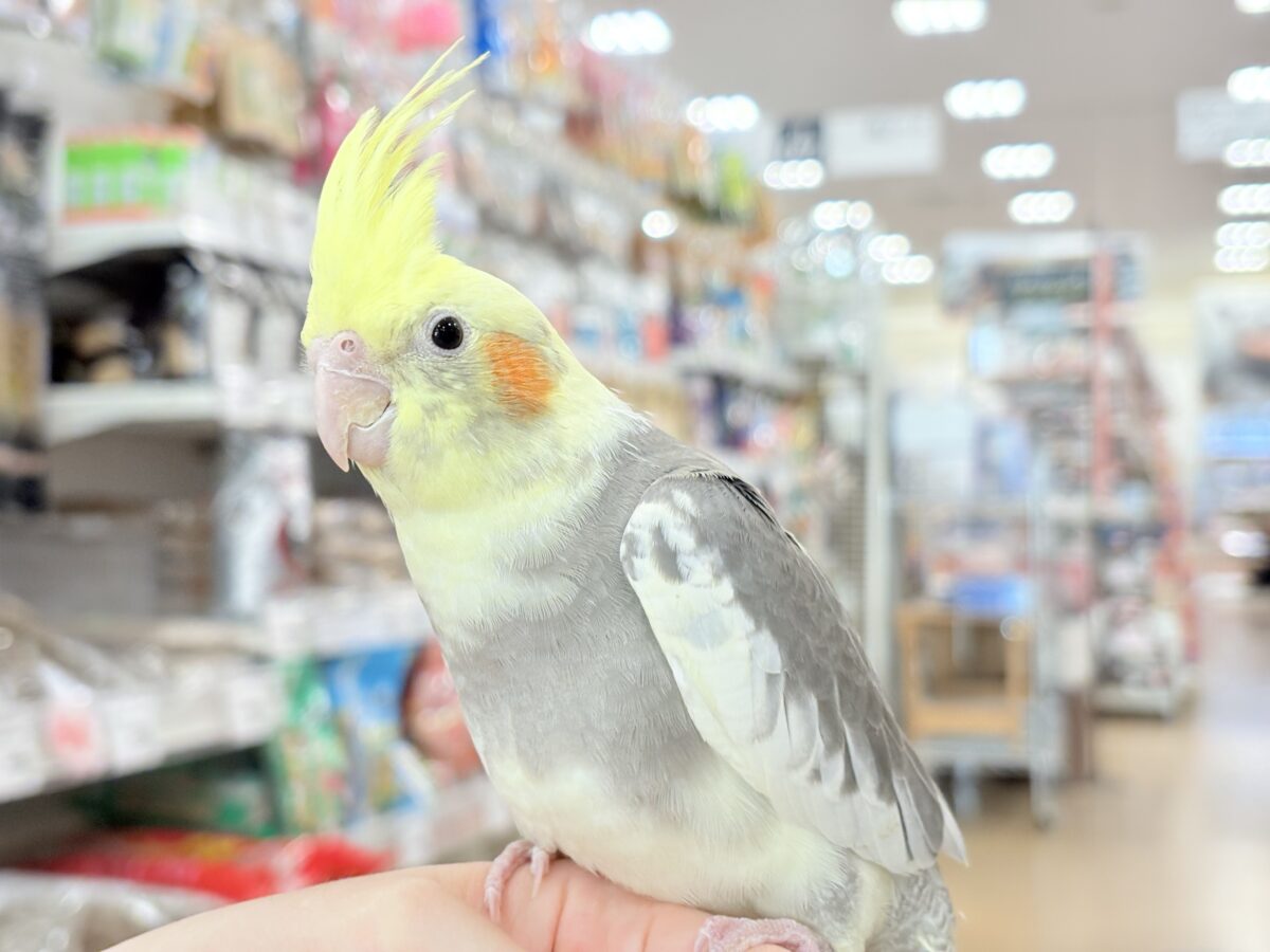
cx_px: 635
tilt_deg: +2.2
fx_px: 1908
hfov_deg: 36.8
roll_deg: +0.1
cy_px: 476
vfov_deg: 28.0
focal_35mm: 52
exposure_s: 1/100
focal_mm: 5.96
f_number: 1.6
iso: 80
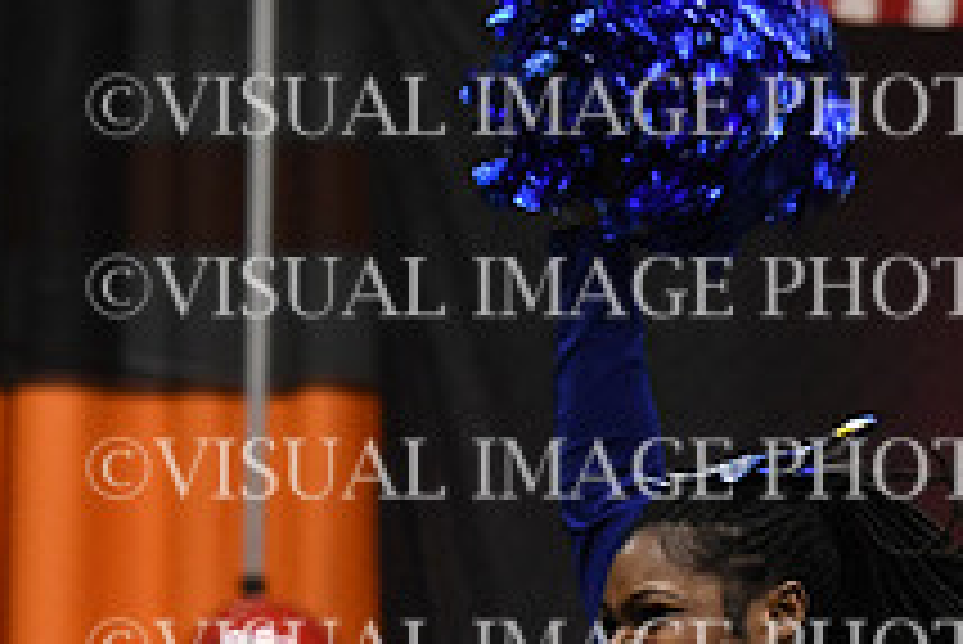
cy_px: 741
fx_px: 10680
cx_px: 738
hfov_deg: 5.2
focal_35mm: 399
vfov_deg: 3.4
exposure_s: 1/400
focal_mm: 98
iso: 4000
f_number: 4
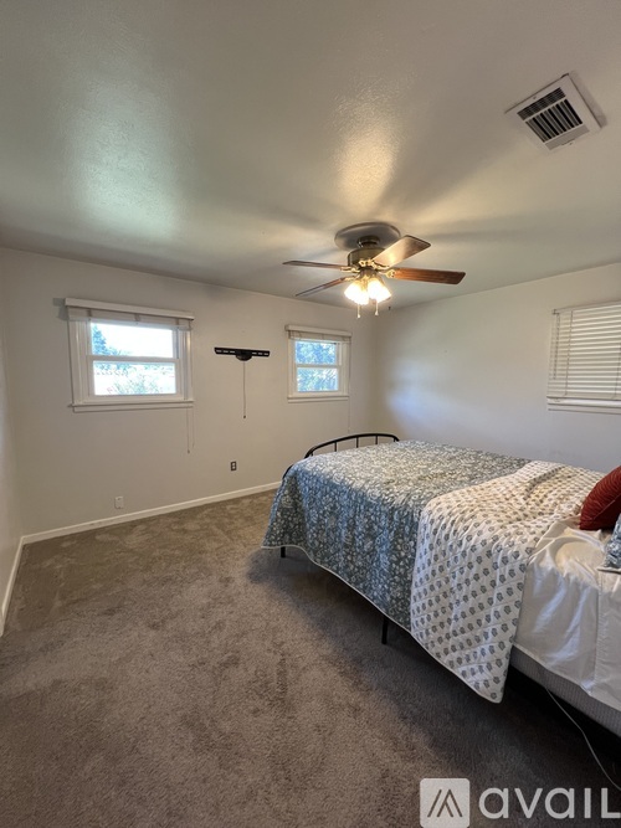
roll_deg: +0.2
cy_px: 414
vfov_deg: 106.2
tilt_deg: -5.5
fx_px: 311
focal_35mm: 13
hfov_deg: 89.9
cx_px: 310
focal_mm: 1.57
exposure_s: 1/60
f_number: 1.8
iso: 125
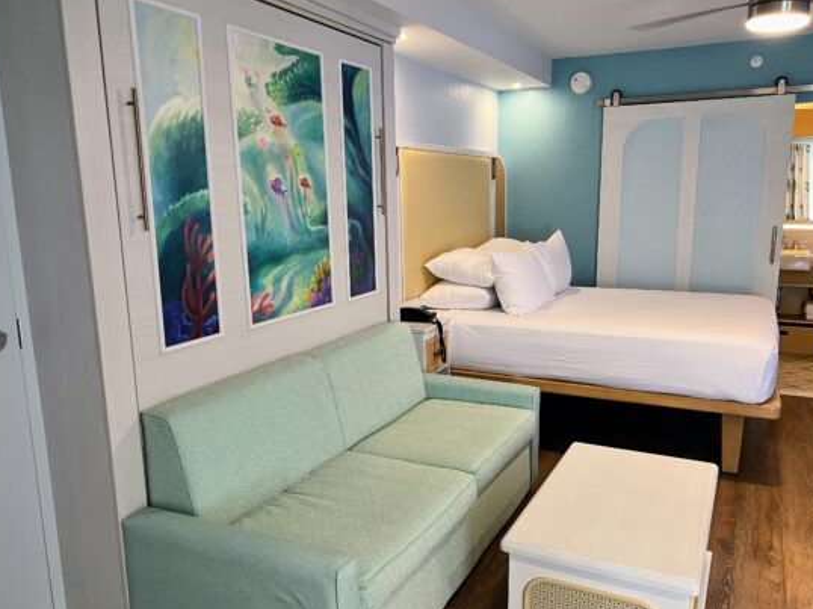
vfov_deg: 48.2
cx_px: 414
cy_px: 326
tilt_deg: -11.6
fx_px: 681
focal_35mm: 29
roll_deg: +1.0
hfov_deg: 61.7
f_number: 1.5
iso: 100
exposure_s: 1/60
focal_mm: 5.7
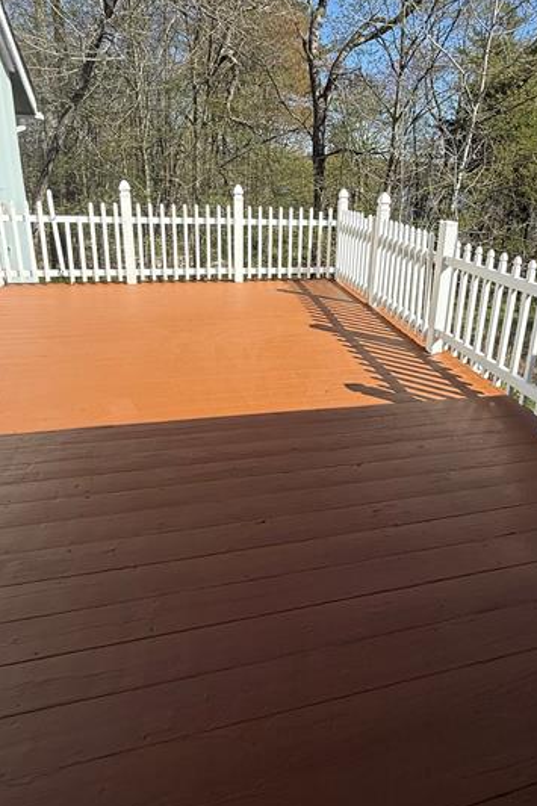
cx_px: 313
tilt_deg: -15.5
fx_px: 470
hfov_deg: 59.1
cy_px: 307
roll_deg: -3.4
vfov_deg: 79.9
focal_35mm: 21
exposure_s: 1/1534
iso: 50
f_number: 2.2
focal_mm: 2.22
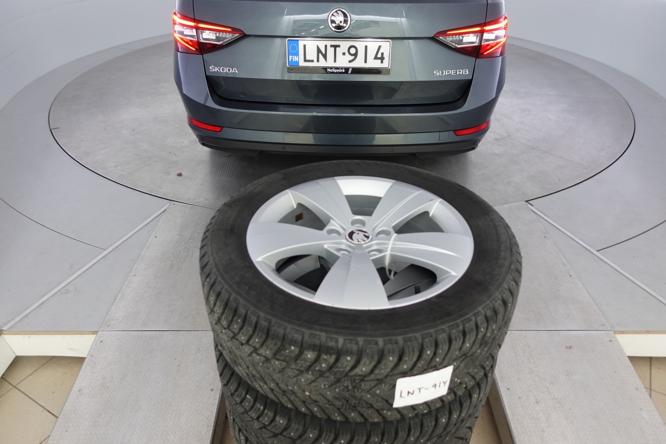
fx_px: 444
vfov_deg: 53.1
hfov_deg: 73.7
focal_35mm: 24
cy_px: 222
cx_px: 333
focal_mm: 9.4
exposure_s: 1/30
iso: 125
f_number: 1.8
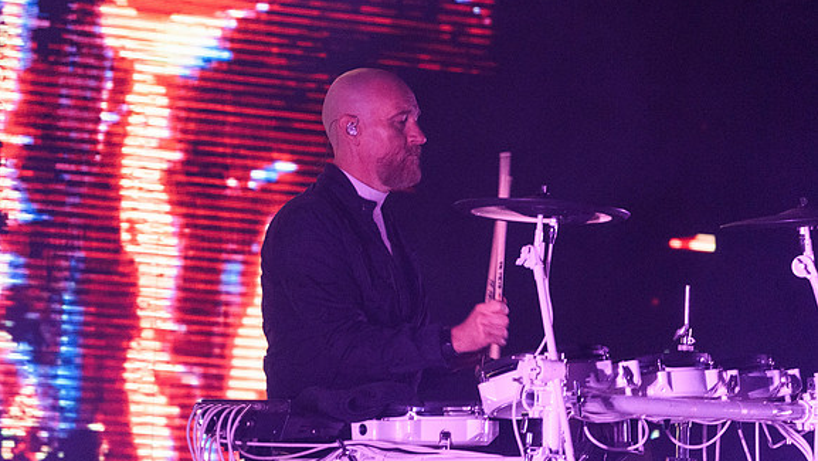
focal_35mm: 514
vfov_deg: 2.4
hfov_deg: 4.2
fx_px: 11152
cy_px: 228
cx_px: 309
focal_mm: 390
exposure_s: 1/160
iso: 4000
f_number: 6
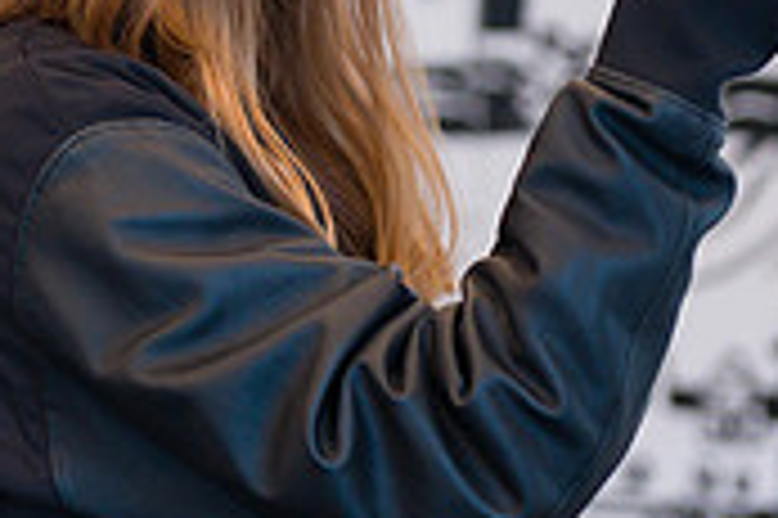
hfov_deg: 9.8
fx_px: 4491
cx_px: 22
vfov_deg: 6.6
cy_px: -23
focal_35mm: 208
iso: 1600
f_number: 3.5
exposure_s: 1/200
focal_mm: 62
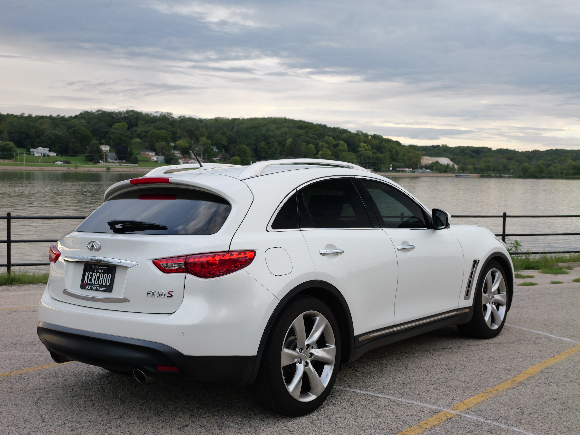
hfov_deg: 41.2
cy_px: 218
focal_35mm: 46
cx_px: 290
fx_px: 771
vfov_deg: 31.5
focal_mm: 23
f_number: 5
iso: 400
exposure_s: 1/160
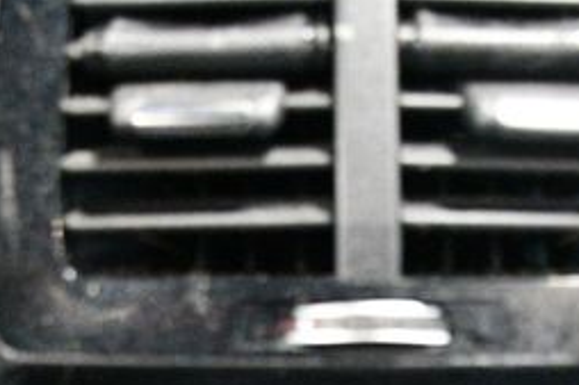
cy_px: 447
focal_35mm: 83
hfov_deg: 24.5
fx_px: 1334
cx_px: 321
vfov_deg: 15.9
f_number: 3.5
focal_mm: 22
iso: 12800
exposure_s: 1/30
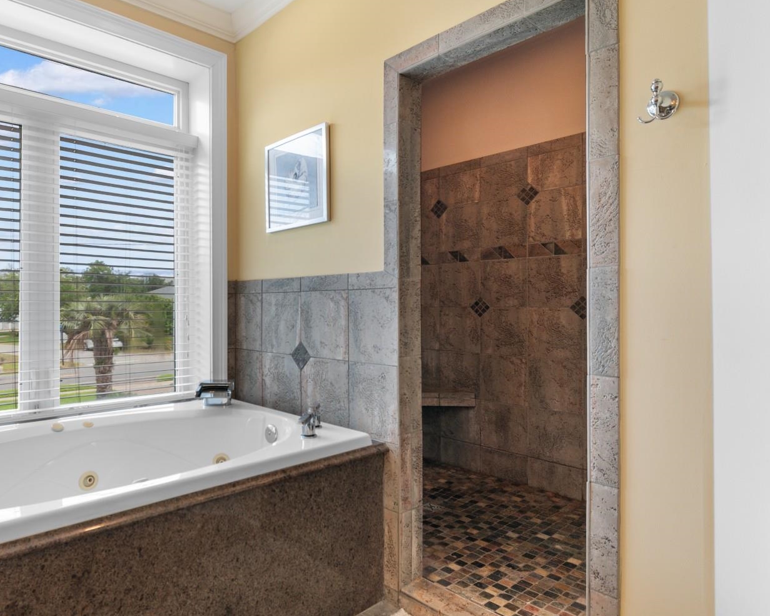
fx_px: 479
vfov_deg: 65.5
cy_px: 296
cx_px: 271
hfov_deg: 75.7
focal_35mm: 21
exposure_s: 1/15
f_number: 4.8
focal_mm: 11.5
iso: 100
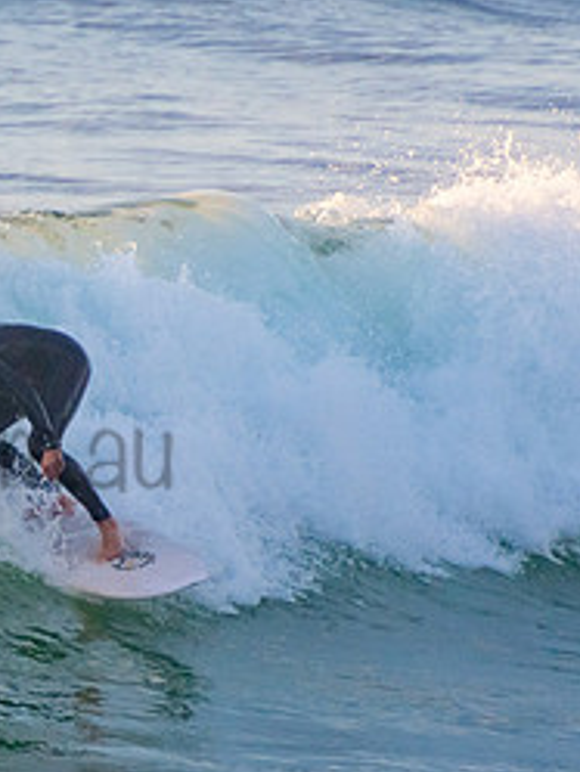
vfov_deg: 1.4
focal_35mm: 1393
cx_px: -155
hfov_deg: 1.1
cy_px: 417
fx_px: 31093
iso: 800
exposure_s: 1/1250
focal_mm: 400
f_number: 5.6
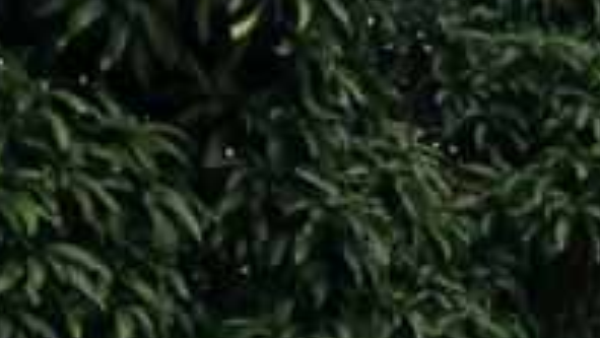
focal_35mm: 128
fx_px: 2037
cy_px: 813
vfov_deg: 8.6
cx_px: 1173
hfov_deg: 14.2
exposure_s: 1/425
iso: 25
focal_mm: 4.15
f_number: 2.2
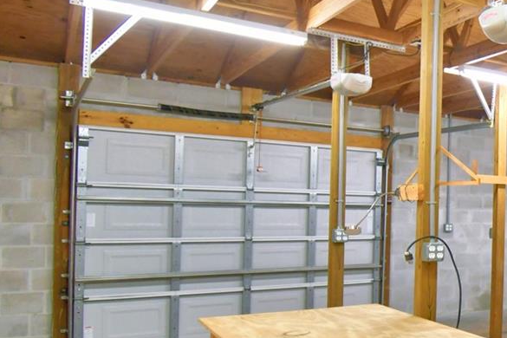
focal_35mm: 41
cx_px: 651
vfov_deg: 32.5
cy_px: 205
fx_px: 577
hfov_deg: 34.4
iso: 640
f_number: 4.5
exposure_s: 1/30
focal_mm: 10
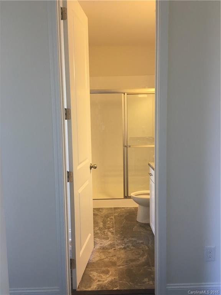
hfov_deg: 48.2
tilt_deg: -5.6
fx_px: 247
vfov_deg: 61.7
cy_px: 148
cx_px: 110
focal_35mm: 29
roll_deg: +1.0
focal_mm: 4.15
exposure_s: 1/30
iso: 50
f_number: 2.2
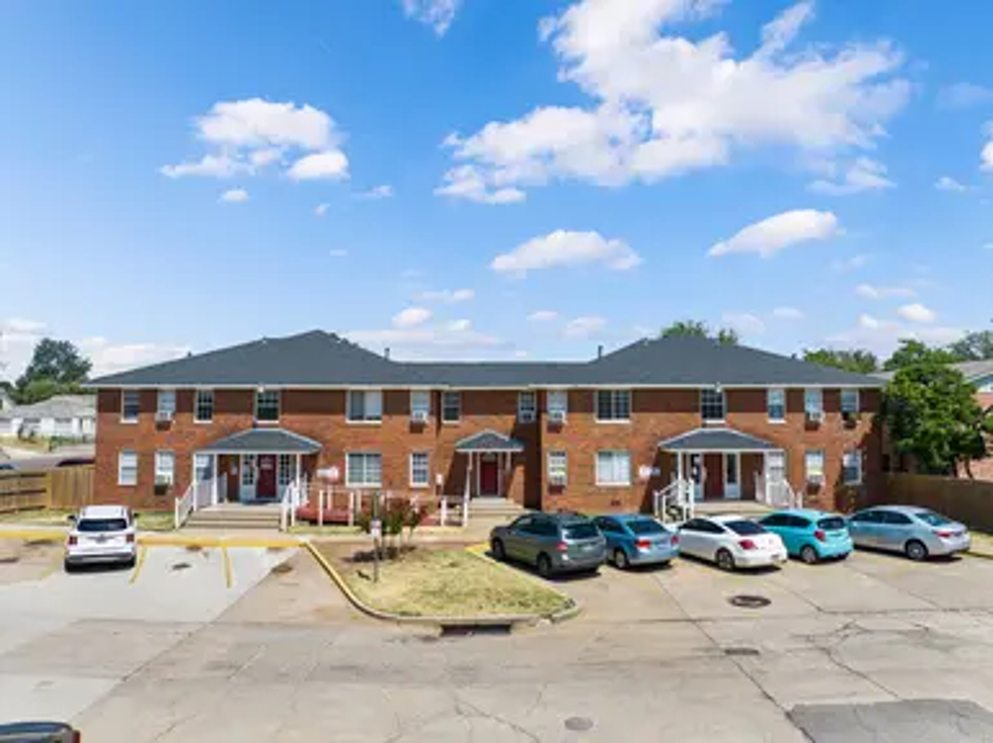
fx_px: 688
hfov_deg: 71.6
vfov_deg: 56.7
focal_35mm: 24
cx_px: 496
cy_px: 372
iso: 100
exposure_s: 1/1250
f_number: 2.8
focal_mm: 12.29
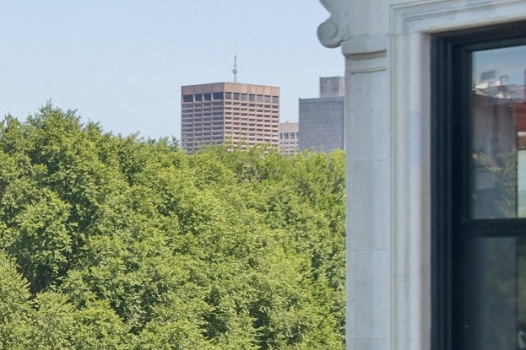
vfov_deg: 9.9
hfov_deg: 14.4
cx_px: -117
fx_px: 2016
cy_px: 248
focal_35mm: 138
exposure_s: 1/1000
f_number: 9
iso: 640
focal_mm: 42
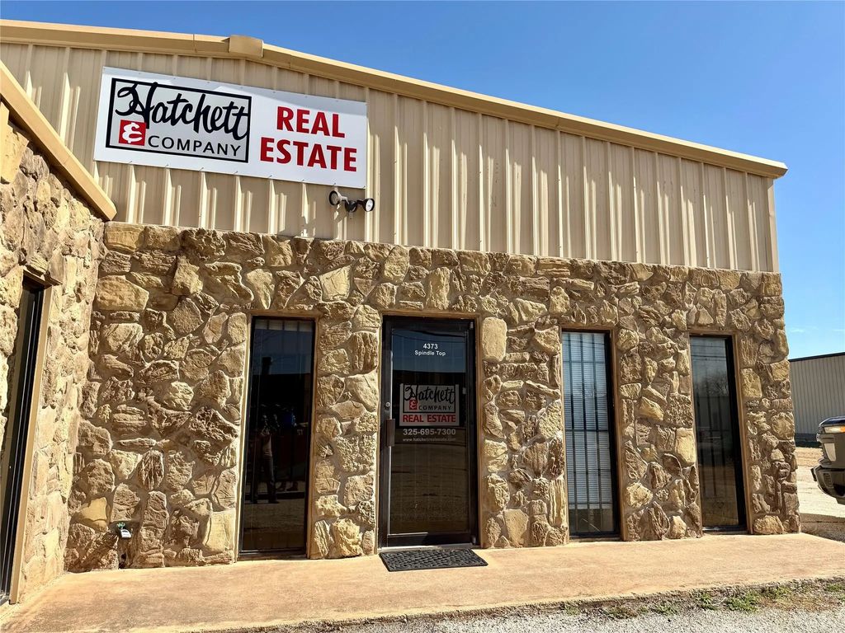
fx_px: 586
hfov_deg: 71.6
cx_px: 422
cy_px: 316
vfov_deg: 56.8
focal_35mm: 24
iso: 80
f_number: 1.78
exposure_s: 1/4167
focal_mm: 6.76
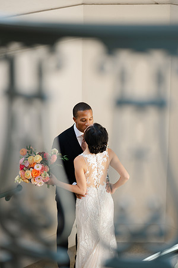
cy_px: 134
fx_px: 779
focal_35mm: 105
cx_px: 89
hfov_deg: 13.0
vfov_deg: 19.5
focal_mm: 105
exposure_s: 1/400
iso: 64
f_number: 1.8
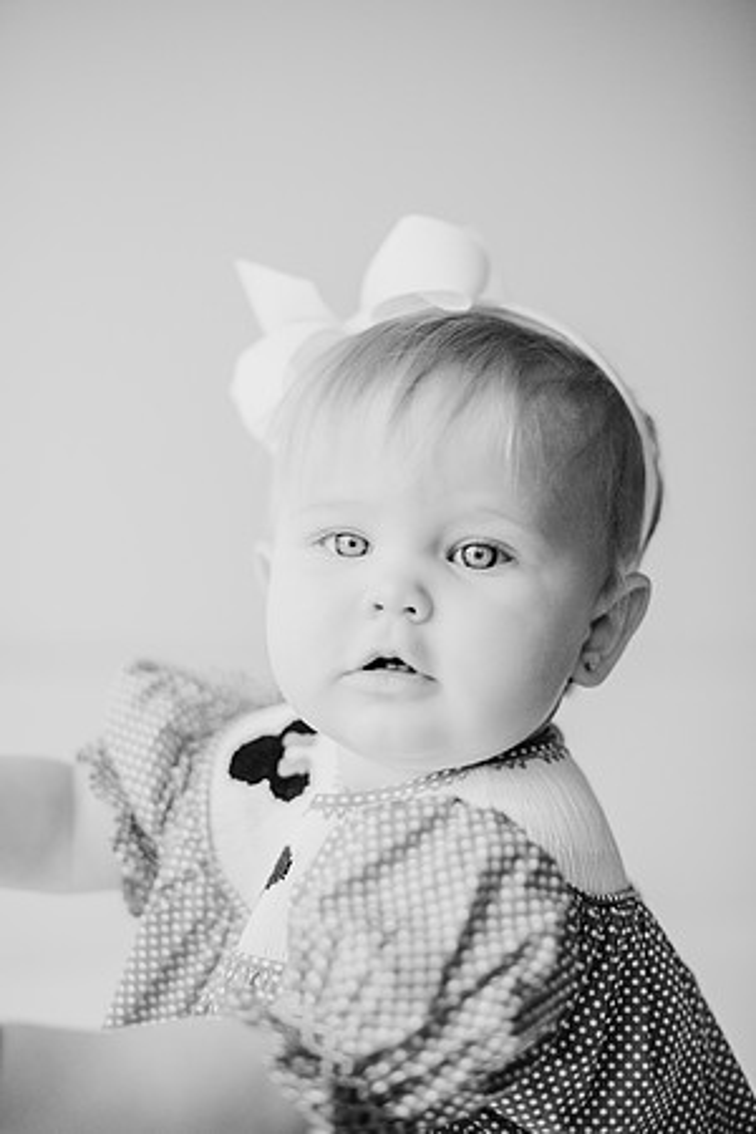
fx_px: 1575
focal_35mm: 50
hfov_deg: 27.0
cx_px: 378
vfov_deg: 39.6
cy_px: 567
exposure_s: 1/800
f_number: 2
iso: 1000
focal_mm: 50
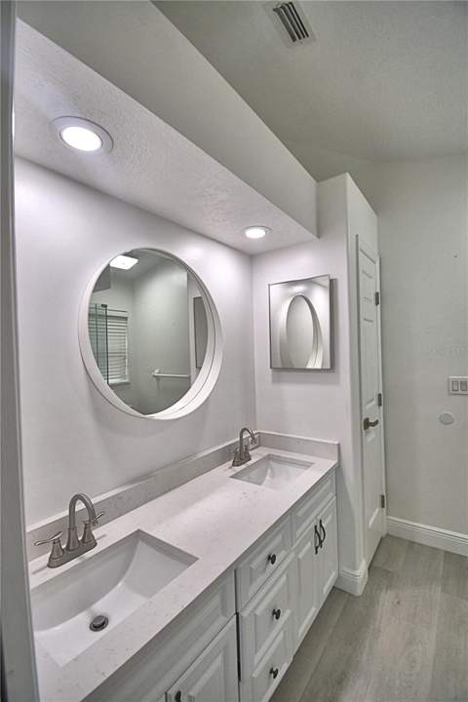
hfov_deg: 77.3
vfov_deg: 100.4
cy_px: 351
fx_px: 292
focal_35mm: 15
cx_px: 234
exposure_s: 1/160
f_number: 4.5
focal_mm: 10
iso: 200
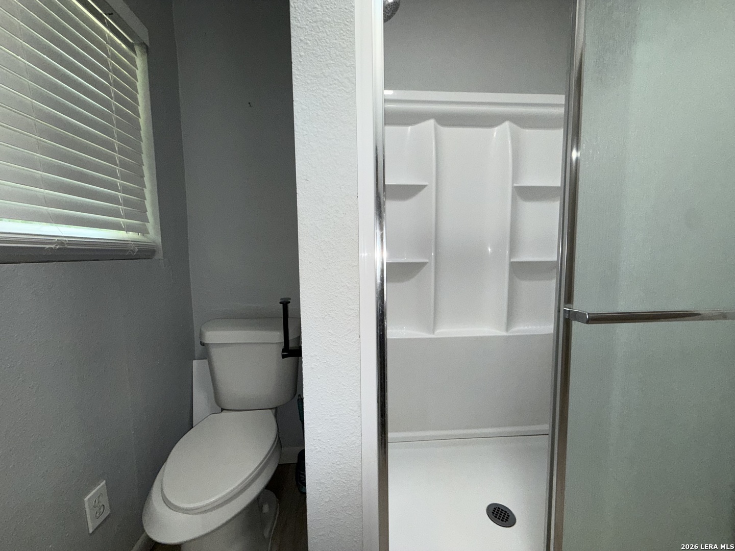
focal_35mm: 14
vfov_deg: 85.7
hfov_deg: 102.1
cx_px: 368
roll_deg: +0.3
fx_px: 297
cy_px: 276
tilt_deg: -4.4
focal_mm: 2.22
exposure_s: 1/120
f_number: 2.2
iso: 100
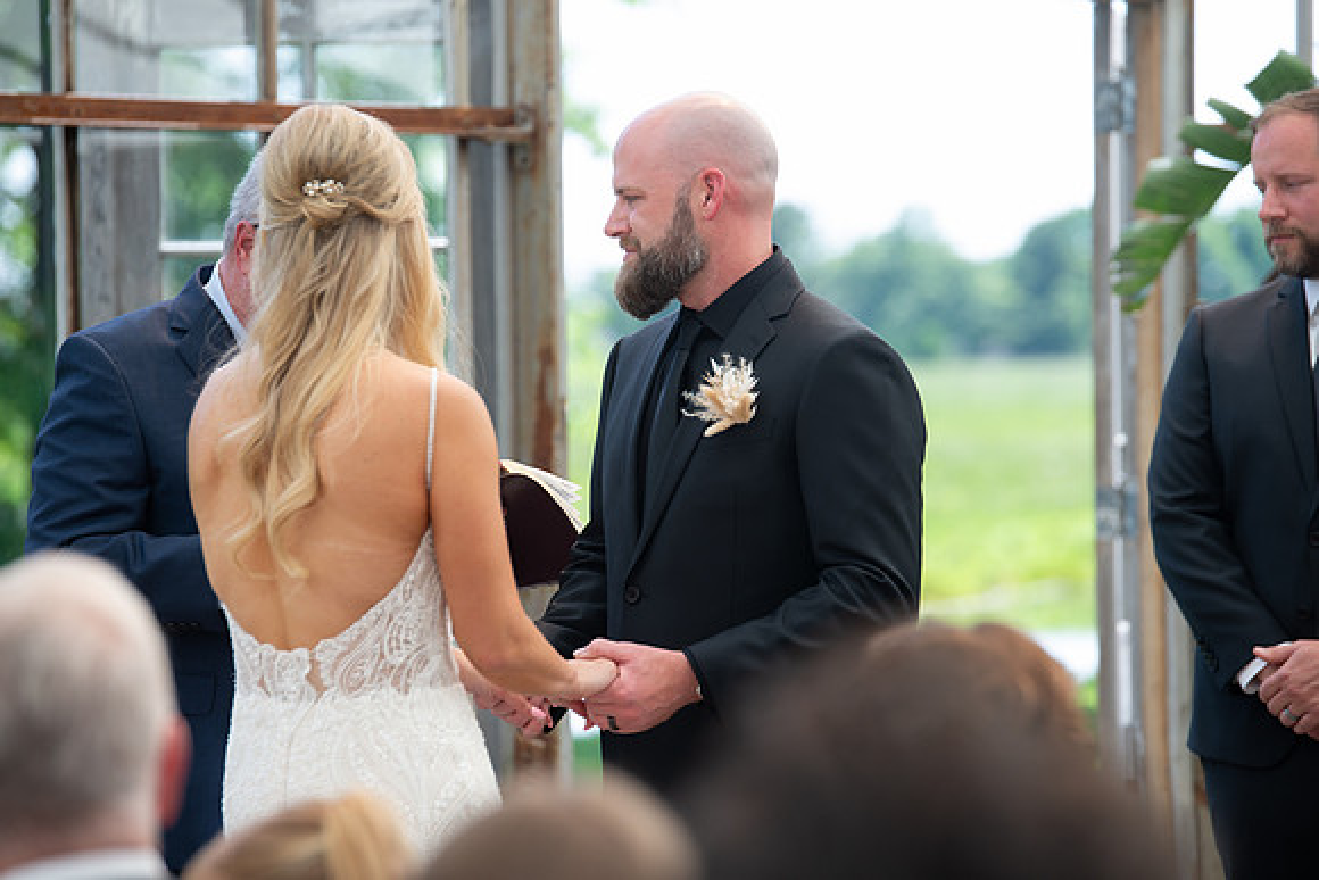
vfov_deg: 7.6
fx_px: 6596
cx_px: 660
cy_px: 440
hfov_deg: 11.4
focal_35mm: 180
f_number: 4.5
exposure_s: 1/250
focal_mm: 180
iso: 160
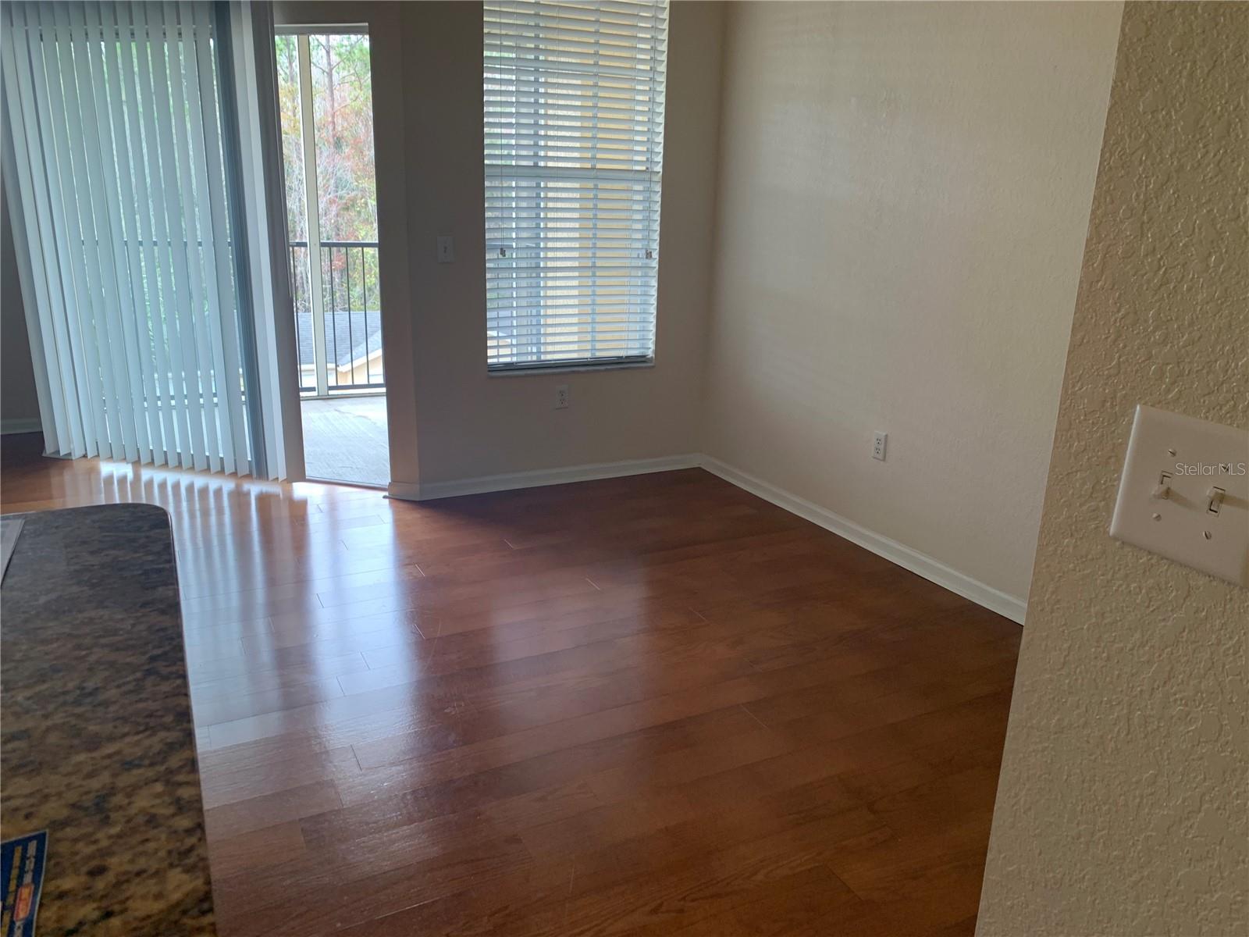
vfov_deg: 53.1
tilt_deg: -15.2
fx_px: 938
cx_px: 624
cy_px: 468
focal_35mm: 26
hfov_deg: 67.3
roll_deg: -1.9
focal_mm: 4.25
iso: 80
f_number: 1.8
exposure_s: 1/120
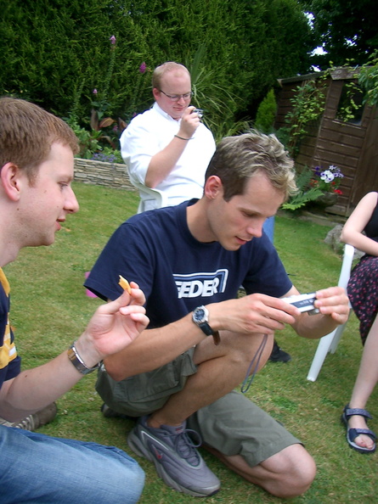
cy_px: 252
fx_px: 510
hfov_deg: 40.7
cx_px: 189
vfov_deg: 52.6
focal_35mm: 35
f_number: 2.6
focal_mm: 5.8
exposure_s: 1/125
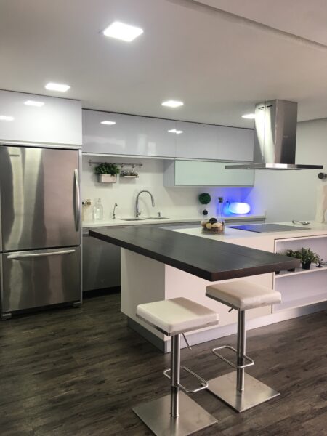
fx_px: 365
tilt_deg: -5.1
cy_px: 218
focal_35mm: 29
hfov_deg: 48.2
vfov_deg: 61.7
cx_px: 164
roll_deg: -1.0
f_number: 2.2
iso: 32
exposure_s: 1/30
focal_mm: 4.15
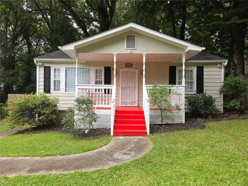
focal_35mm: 23
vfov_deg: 58.9
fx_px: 165
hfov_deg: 73.9
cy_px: 93
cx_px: 124
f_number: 1.8
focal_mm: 5.4
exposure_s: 1/120
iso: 32
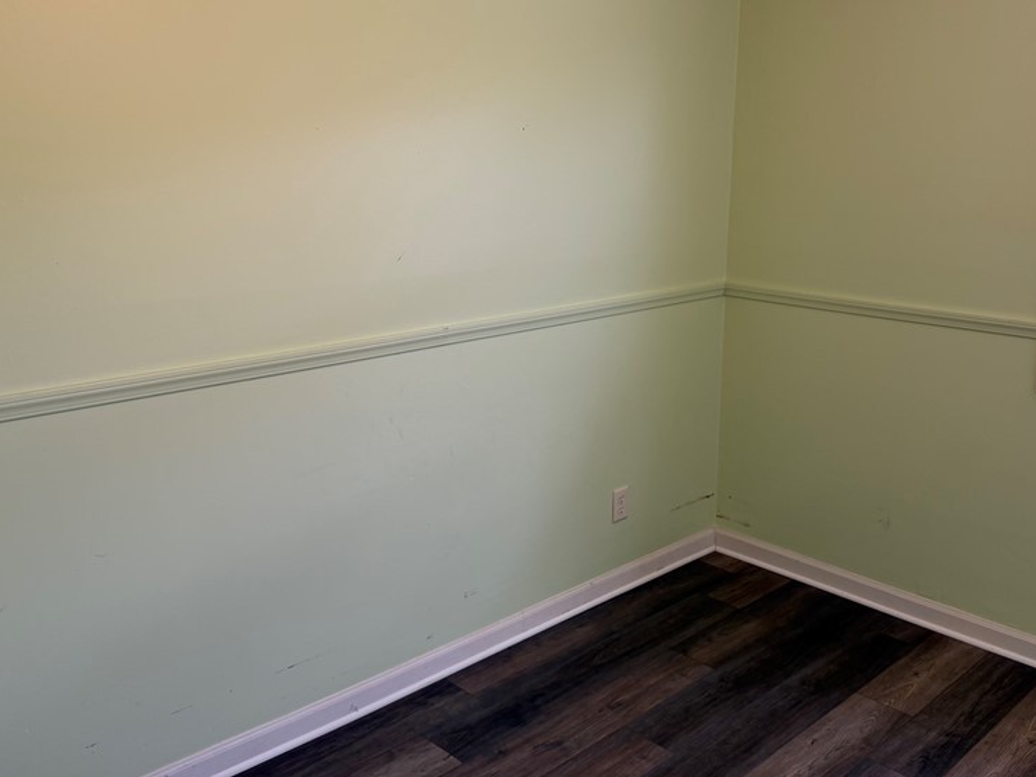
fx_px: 988
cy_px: 377
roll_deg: -0.7
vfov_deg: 43.0
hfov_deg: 55.1
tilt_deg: -13.2
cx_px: 604
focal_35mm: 33
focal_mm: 6.76
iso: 125
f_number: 1.78
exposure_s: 1/202
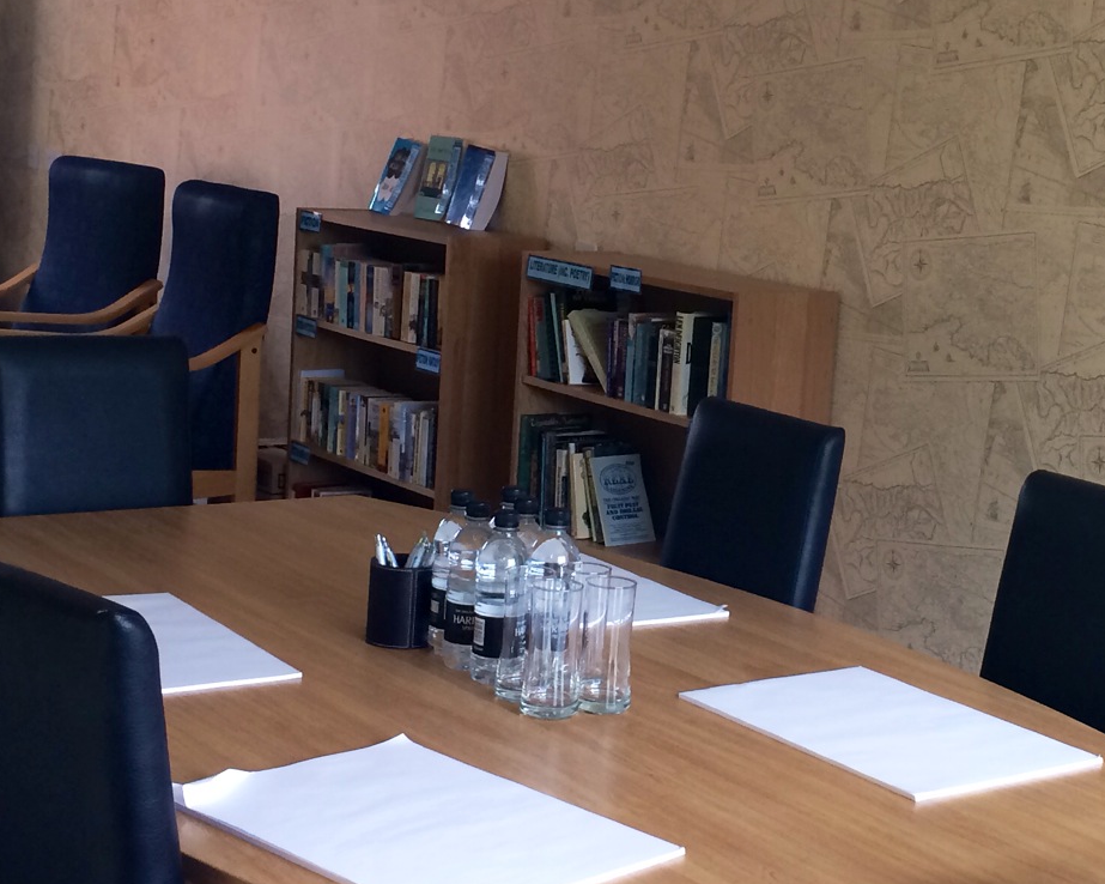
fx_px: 2125
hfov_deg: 28.7
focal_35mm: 65
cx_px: 834
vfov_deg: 23.5
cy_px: 408
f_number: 2.2
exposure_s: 1/30
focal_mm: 4.12
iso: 64
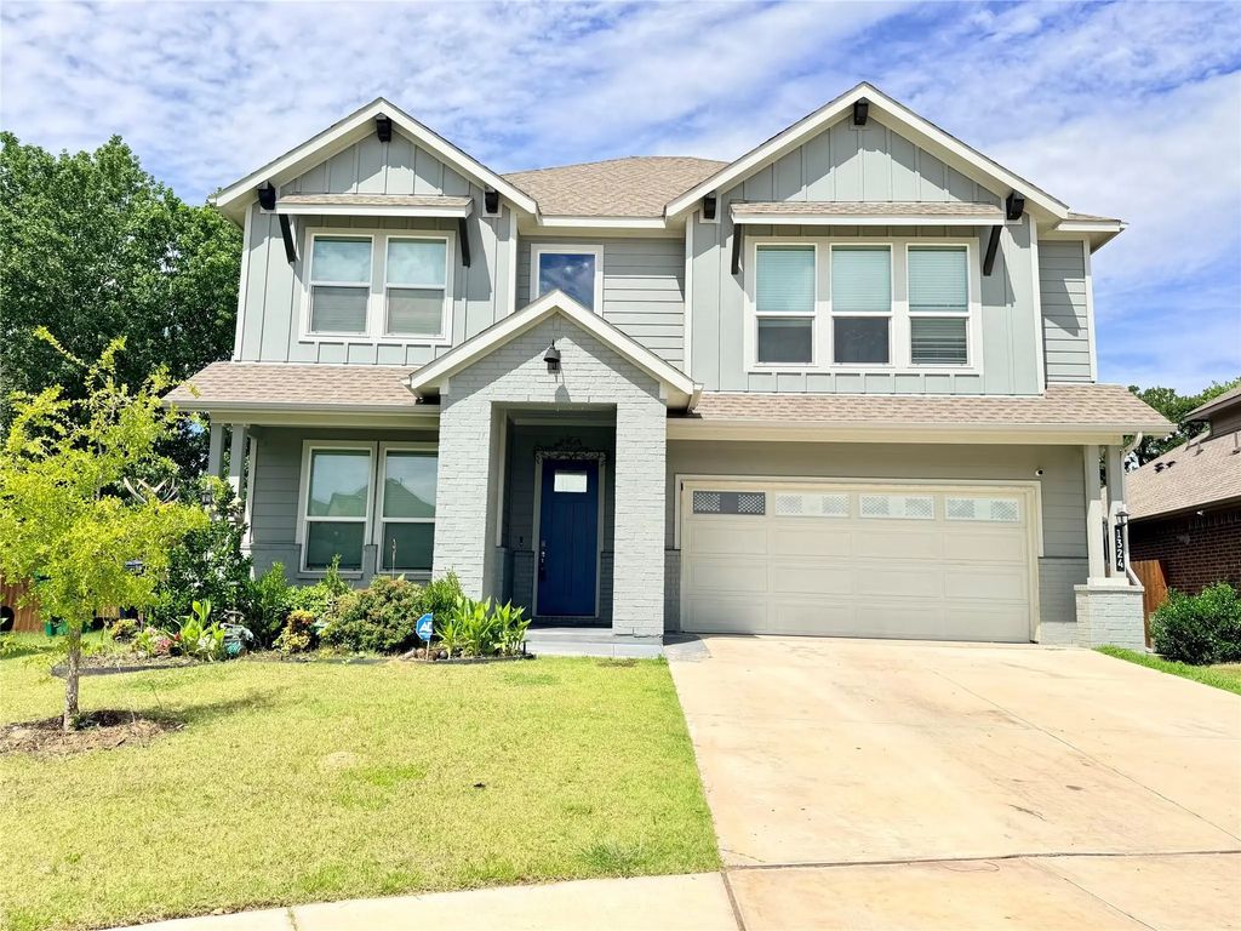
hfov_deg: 71.6
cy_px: 466
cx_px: 620
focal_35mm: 24
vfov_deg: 56.8
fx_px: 860
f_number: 1.78
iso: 80
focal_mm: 6.76
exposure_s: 1/4167
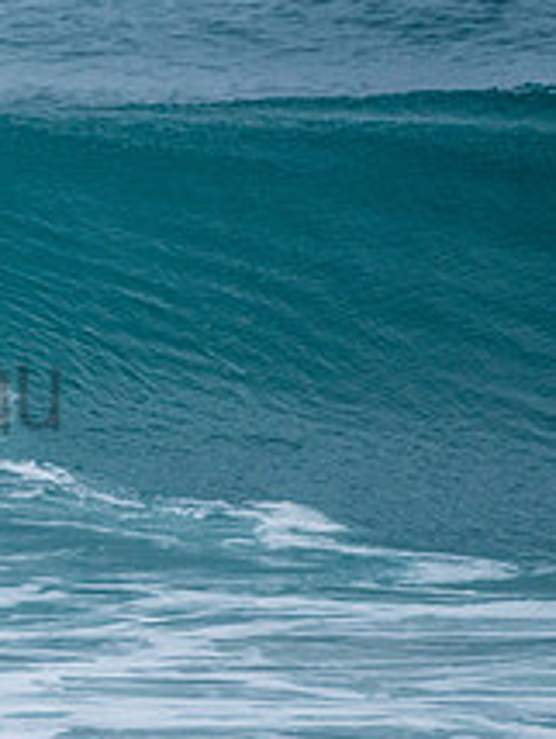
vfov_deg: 1.2
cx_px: -344
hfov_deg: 0.9
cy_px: 300
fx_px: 34133
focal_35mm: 1597
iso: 400
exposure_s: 1/1250
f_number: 5.6
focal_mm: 500
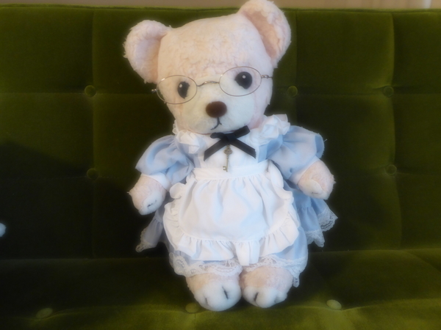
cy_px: 165
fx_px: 306
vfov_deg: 56.8
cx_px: 220
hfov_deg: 71.6
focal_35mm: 24
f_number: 3.3
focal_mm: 4.3
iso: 400
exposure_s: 1/6
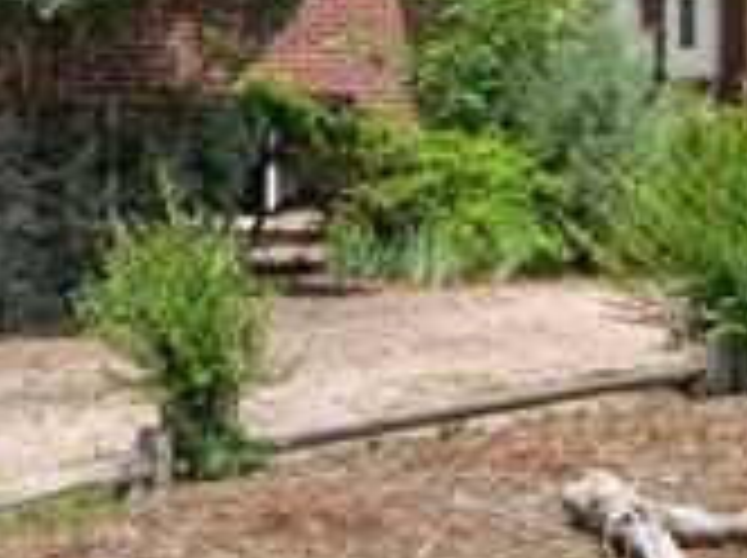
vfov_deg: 12.6
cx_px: 922
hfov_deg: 16.4
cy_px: -40
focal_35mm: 115
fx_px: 2478
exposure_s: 1/750
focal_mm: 31
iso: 250
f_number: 6.7
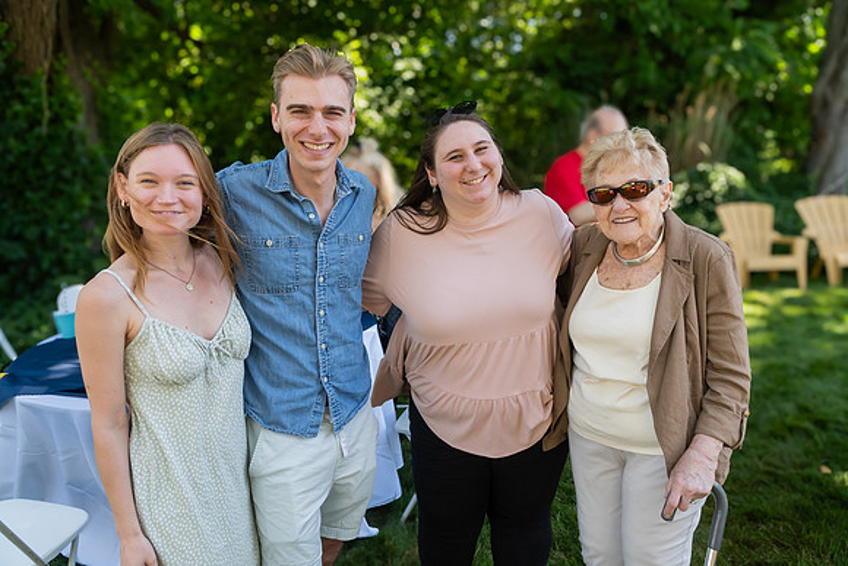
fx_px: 636
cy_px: 283
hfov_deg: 67.4
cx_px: 424
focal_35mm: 27
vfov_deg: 48.0
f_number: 4.5
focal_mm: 18
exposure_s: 1/400
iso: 640
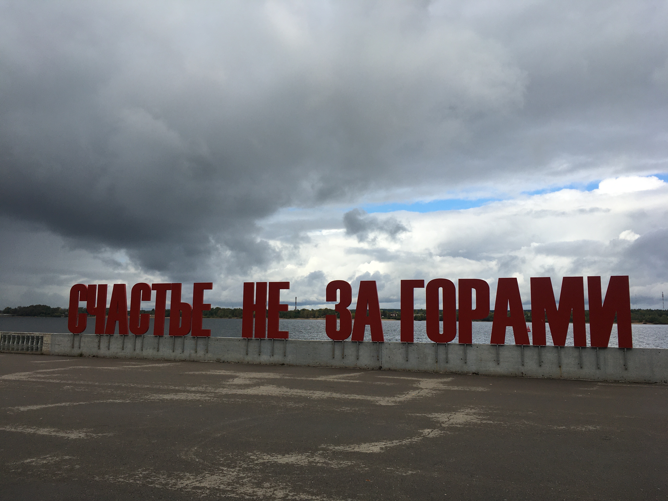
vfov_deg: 48.2
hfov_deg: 61.7
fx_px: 560
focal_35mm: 29
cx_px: 334
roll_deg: -1.6
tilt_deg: +8.5
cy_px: 250
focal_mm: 4.15
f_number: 2.2
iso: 25
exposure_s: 1/1709
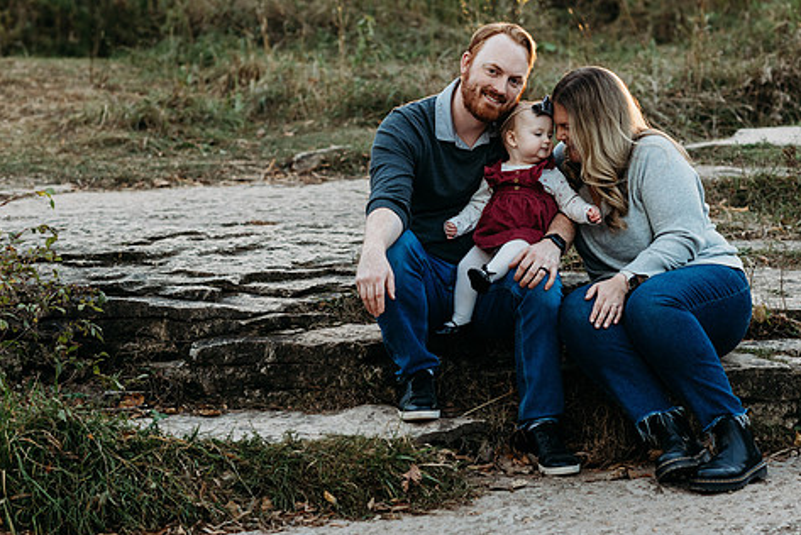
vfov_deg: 11.9
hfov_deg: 17.8
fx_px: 2560
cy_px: 267
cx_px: 488
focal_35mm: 115
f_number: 3.5
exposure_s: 1/640
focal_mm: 85
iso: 640
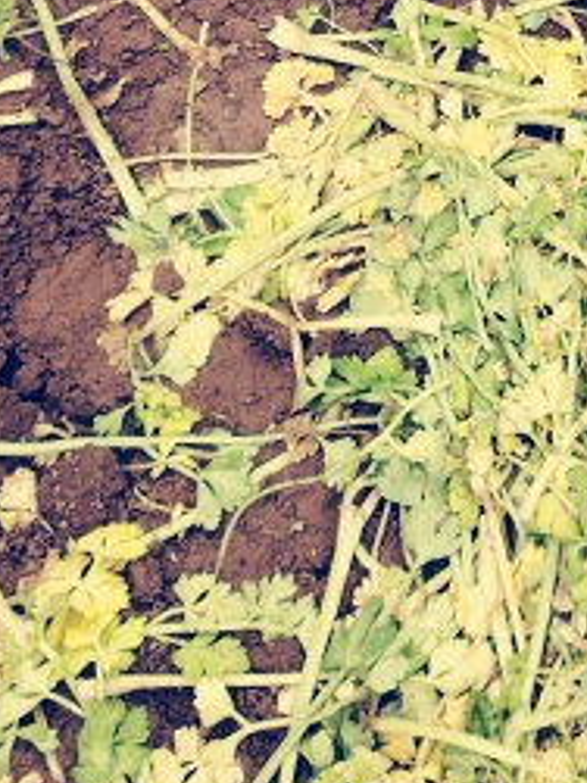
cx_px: 912
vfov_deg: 16.9
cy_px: -482
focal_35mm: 102
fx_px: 2308
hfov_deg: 13.5
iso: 100
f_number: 1.75
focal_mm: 5.25
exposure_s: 1/119
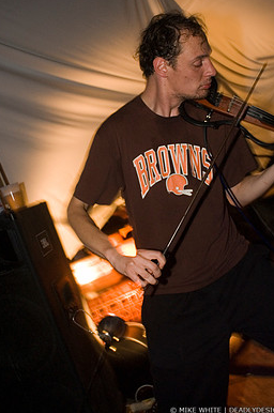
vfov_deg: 54.3
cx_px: 148
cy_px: 174
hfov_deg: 37.7
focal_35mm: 35
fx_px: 401
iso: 800
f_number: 3.2
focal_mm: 20
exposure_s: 1/10
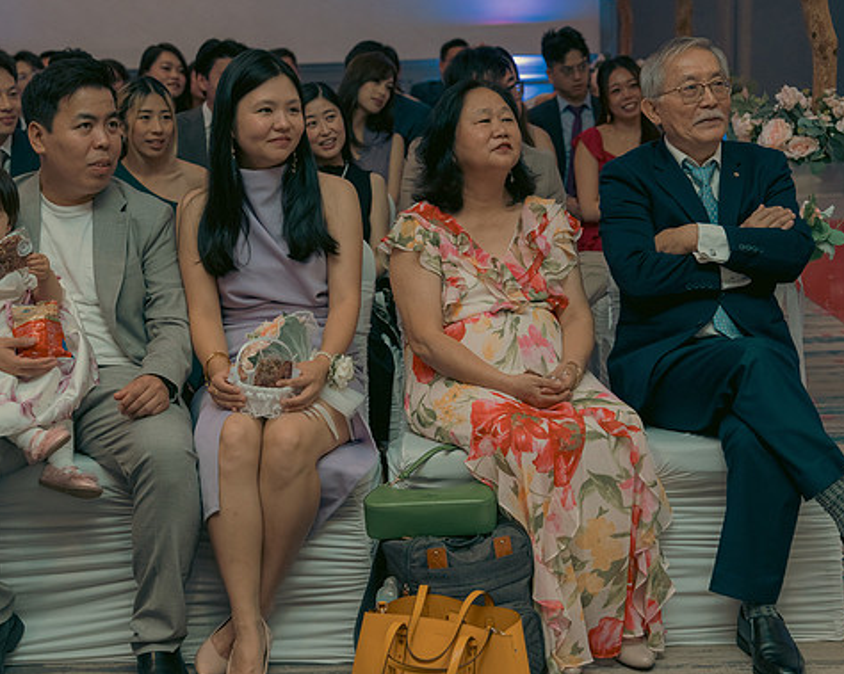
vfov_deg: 24.6
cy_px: 339
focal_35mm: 62
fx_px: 1548
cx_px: 431
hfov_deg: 30.5
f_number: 3.5
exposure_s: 1/160
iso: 2500
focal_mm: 54
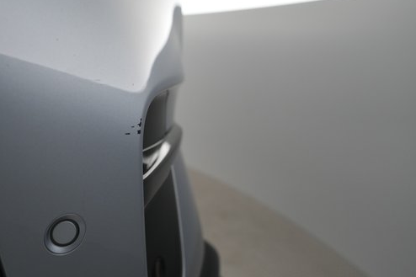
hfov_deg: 54.2
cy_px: 120
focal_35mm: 35
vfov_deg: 37.8
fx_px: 404
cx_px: 174
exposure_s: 1/100
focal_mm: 27
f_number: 4
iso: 1000
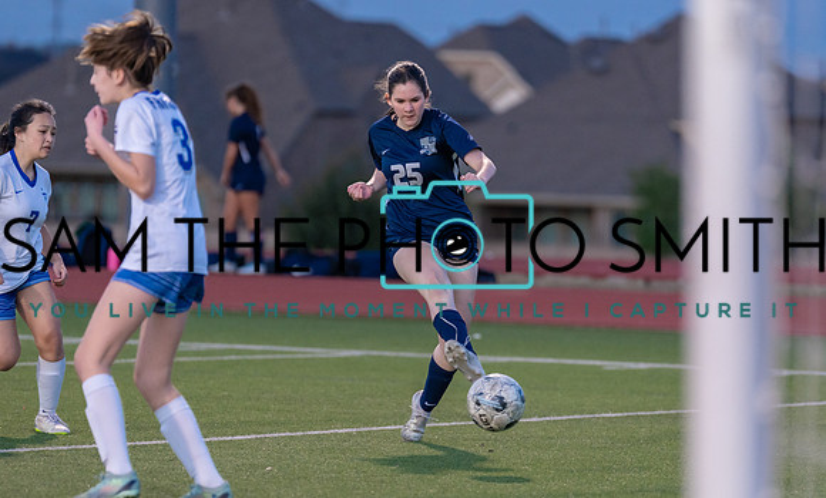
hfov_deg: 7.1
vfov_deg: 4.3
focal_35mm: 298
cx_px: 430
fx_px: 6645
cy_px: 299
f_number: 2.8
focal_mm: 200
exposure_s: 1/1000
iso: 1250
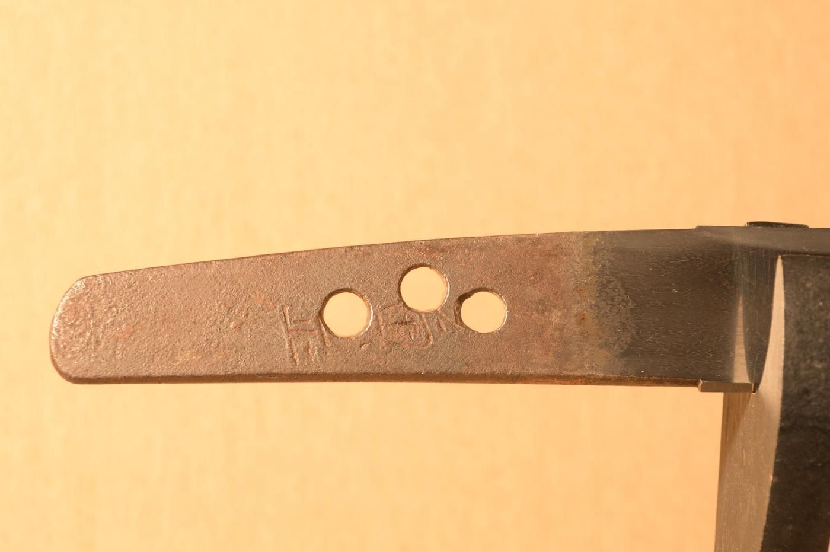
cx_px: 415
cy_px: 276
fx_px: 2592
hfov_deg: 18.2
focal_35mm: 112
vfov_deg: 12.2
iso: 400
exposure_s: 1/1.6
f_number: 11
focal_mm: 75
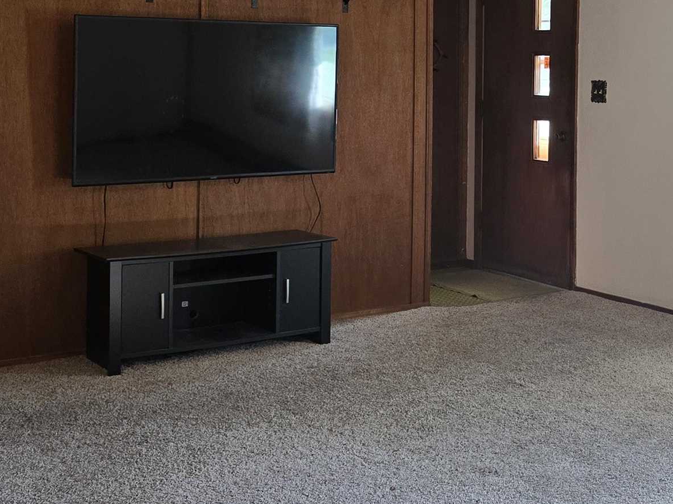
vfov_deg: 24.0
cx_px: 492
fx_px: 1166
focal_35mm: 60
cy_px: 100
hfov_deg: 31.7
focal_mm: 6.3
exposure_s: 1/120
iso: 200
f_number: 1.7
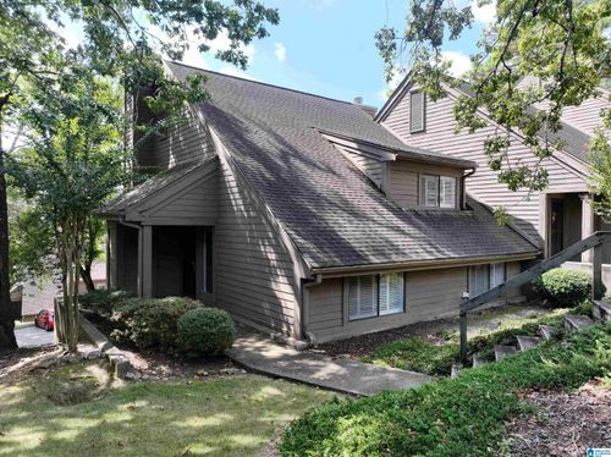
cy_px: 228
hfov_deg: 71.6
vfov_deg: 56.7
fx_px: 423
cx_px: 306
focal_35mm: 24
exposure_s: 1/1000
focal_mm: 12.29
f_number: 2.8
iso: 400
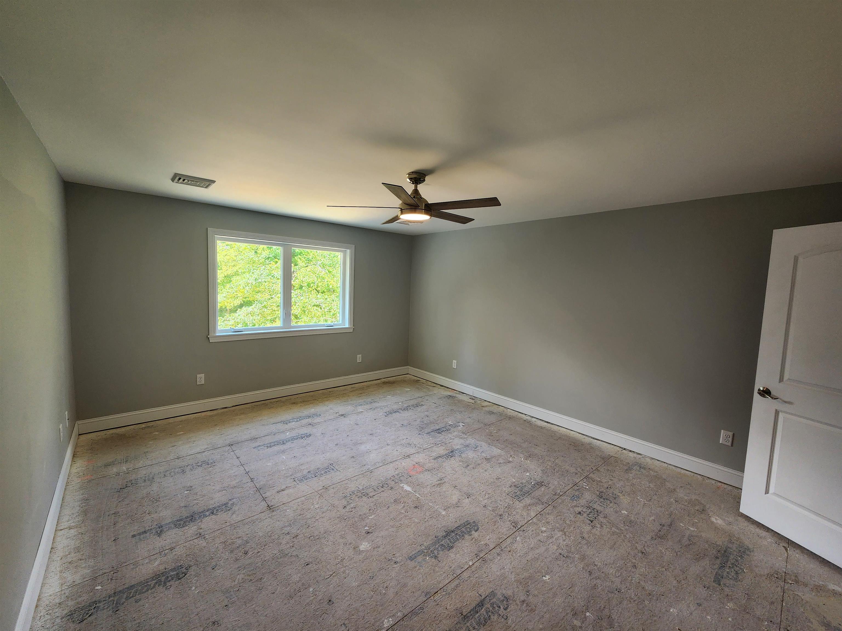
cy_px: 316
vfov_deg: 89.9
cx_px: 421
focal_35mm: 13
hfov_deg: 106.2
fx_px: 316
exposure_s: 1/60
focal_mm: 2.2
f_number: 2.2
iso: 100
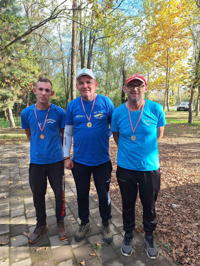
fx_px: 177
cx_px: 100
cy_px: 133
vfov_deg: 73.9
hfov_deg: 58.9
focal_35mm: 23
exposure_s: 1/346
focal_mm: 5.54
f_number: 1.8
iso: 40
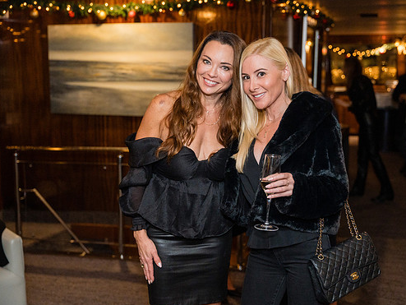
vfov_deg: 29.1
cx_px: 226
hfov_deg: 38.1
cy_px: 153
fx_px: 587
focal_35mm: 50
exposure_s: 1/250
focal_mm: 44.3
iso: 3200
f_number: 2.8
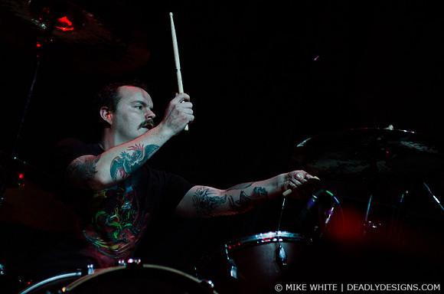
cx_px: 222
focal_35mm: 105
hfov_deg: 19.5
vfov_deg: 13.0
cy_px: 147
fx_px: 1292
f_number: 2.8
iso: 2000
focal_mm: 70
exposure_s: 1/200
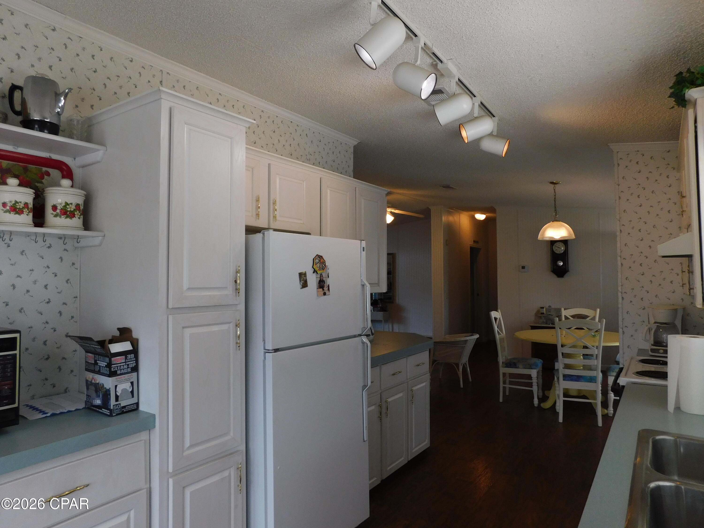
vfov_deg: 58.9
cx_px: 352
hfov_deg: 73.9
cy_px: 264
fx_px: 468
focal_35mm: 23
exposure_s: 1/80
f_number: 3
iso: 125
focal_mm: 4
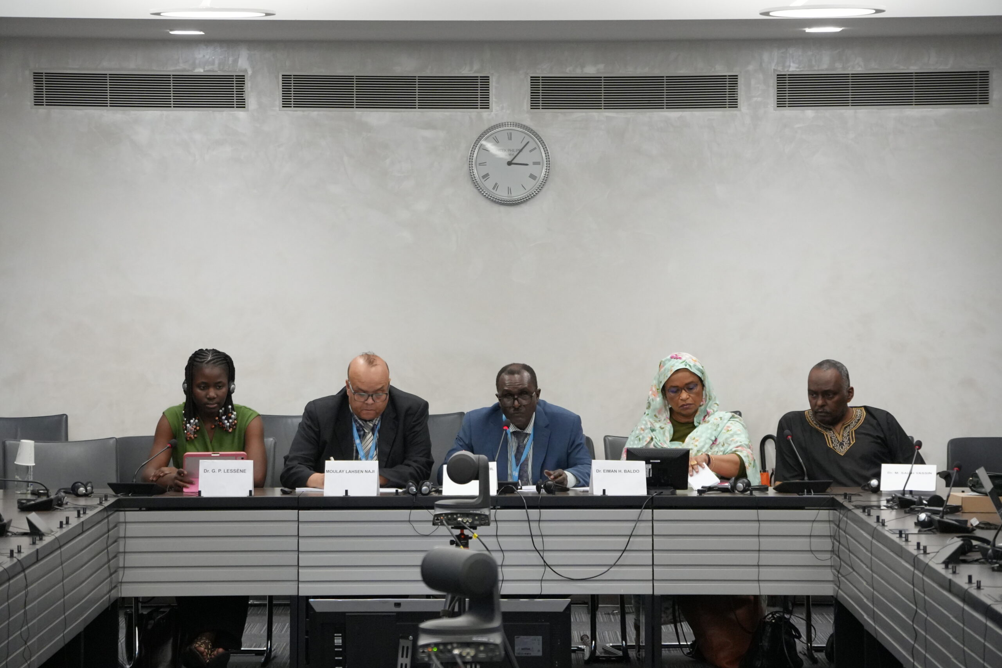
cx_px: 501
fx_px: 4192
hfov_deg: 13.6
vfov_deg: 9.1
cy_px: 334
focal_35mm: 151
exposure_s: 1/160
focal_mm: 100.4
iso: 3200
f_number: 6.3
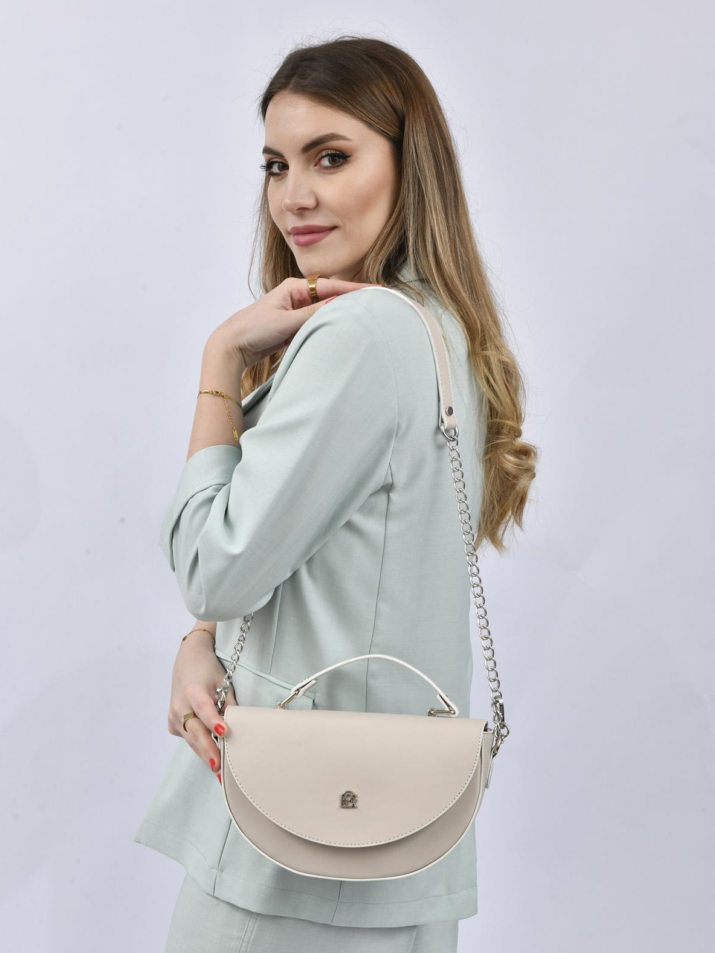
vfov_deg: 28.6
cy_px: 472
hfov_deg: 21.6
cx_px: 355
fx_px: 1873
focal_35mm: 68
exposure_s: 1/160
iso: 200
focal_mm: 62
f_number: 13
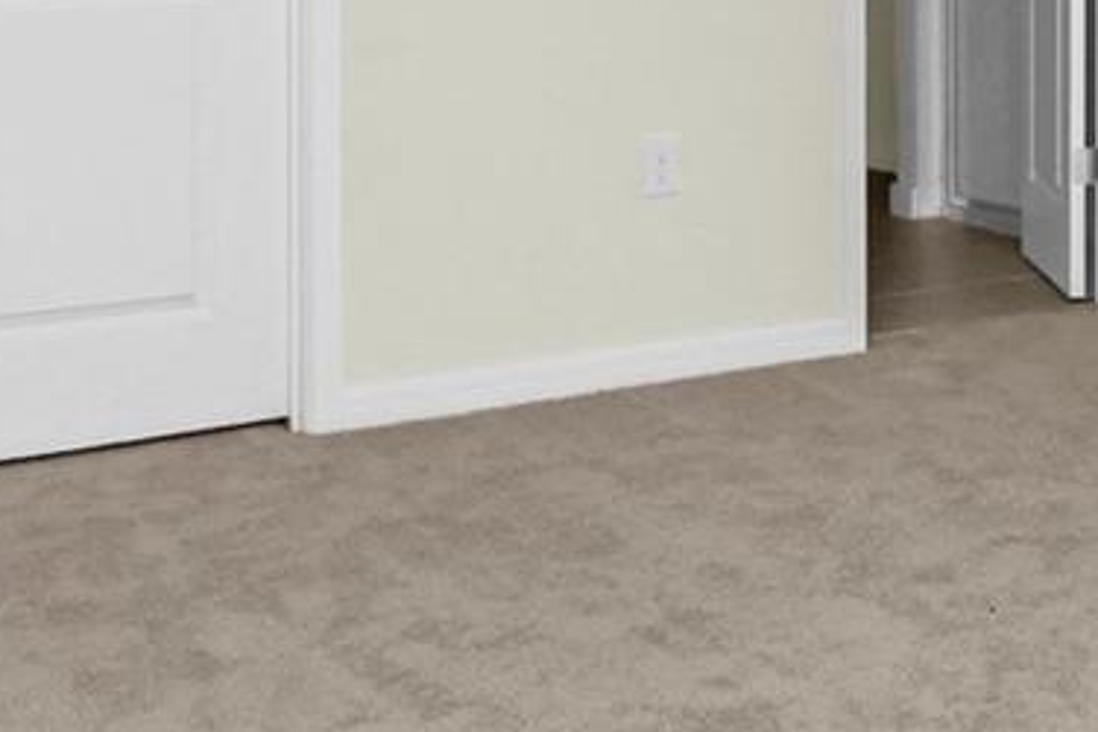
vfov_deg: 20.2
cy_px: -92
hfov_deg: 28.6
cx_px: 1198
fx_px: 1952
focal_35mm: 64
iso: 500
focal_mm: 10
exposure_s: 1/60
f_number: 10
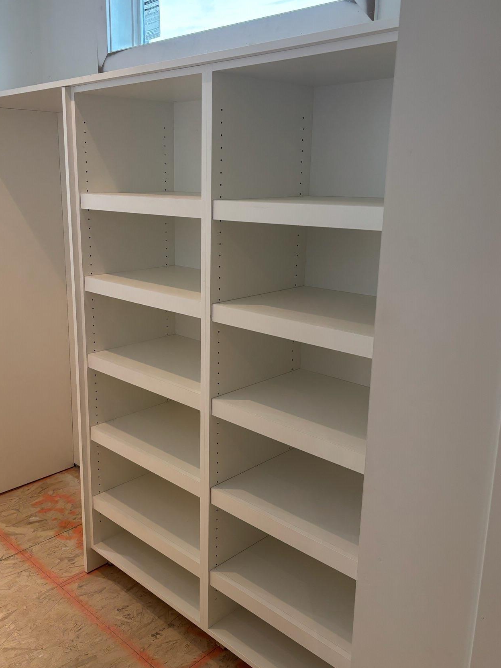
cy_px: 329
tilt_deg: -13.1
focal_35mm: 32
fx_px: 618
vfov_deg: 56.8
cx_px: 201
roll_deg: -0.1
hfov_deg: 43.9
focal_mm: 5.96
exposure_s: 1/60
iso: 100
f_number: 1.6
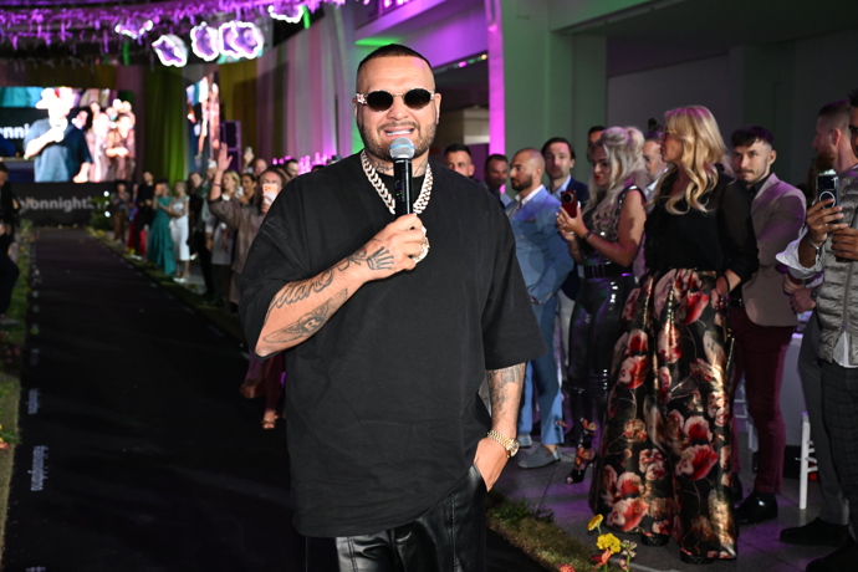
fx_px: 953
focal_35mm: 40
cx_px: 429
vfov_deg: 33.4
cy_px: 286
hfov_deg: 48.5
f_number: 4
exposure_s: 1/200
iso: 2500
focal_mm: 40
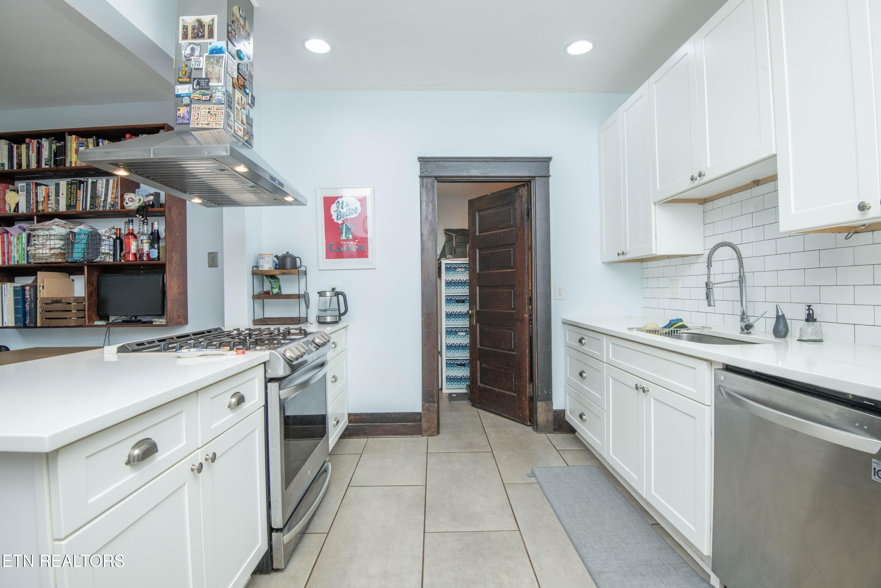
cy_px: 294
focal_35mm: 16
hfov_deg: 96.7
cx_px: 440
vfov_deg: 73.7
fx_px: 392
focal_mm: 16
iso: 500
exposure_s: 1/125
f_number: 9
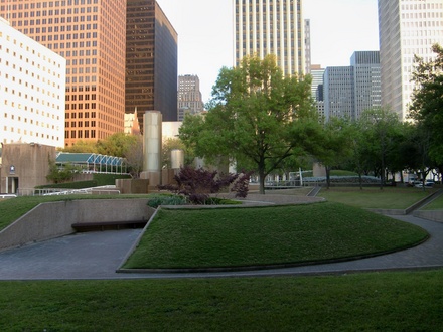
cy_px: 166
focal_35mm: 35
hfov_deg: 52.6
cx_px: 222
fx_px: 448
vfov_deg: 40.7
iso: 80
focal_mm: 5.8
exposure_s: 1/90
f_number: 2.8
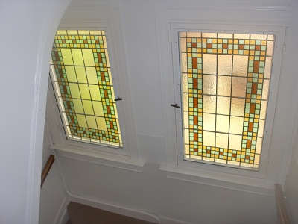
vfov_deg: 39.7
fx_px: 310
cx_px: 149
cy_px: 112
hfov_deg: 51.4
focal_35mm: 36
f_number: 2.8
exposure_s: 1/100
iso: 64
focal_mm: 6.3
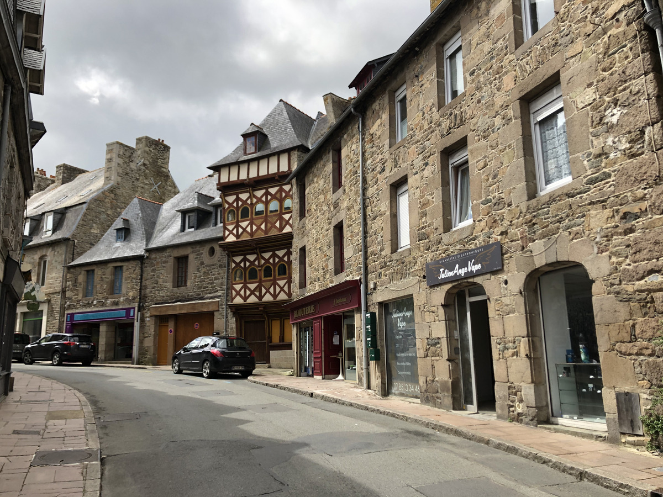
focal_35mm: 28
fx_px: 536
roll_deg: +2.1
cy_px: 248
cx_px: 332
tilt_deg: +12.8
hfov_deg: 63.4
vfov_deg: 49.7
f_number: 1.8
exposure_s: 1/1429
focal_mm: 4
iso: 20
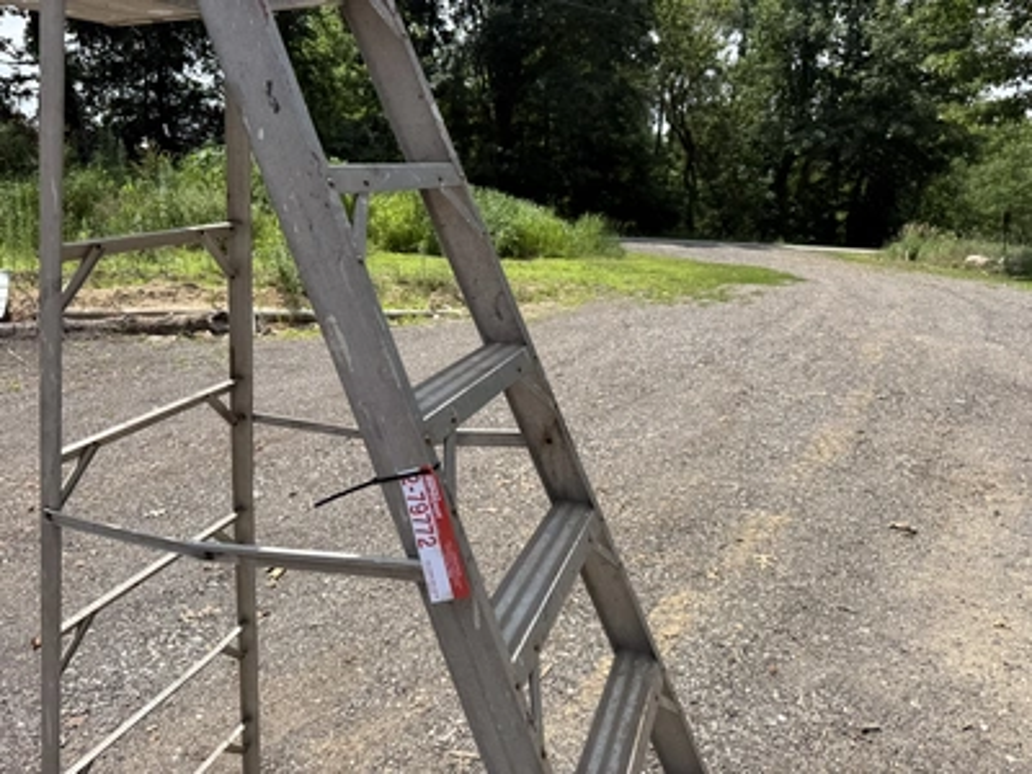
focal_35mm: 24
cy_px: 387
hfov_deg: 71.6
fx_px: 716
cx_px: 516
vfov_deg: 56.8
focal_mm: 6.76
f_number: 1.78
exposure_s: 1/4167
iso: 80
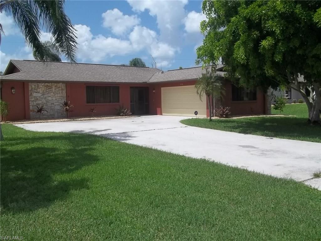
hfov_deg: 56.8
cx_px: 160
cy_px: 120
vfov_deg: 44.2
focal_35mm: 32
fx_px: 297
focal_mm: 5.7
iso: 64
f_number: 8.8
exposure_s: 1/250
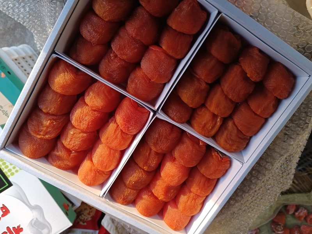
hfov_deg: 65.3
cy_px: 117
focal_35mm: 27
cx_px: 156
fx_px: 243
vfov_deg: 51.4
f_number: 1.9
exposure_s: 1/50
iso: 403
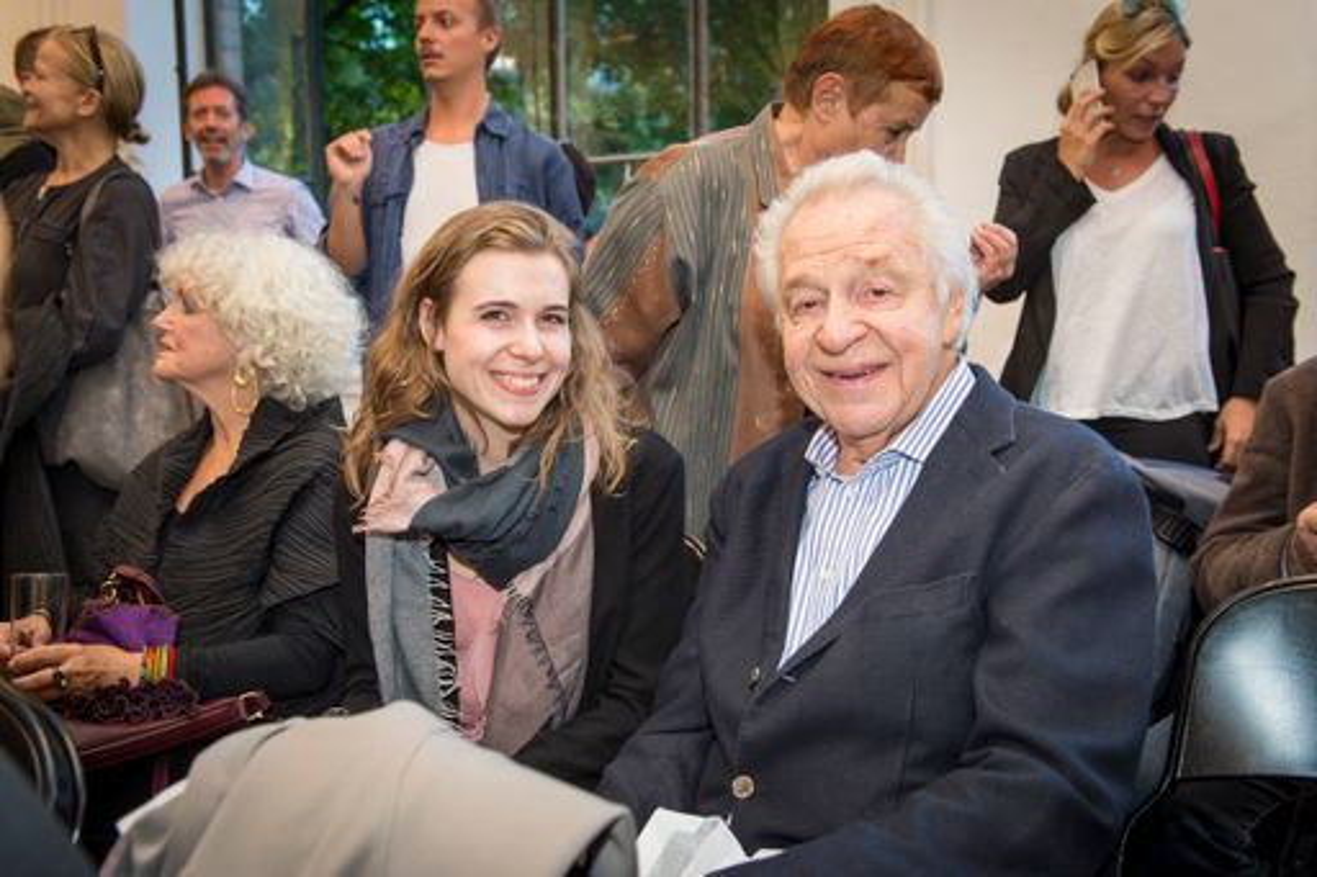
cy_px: 438
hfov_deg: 50.7
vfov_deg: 35.0
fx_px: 1390
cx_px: 658
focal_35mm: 38
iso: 1000
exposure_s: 1/125
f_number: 4
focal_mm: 38
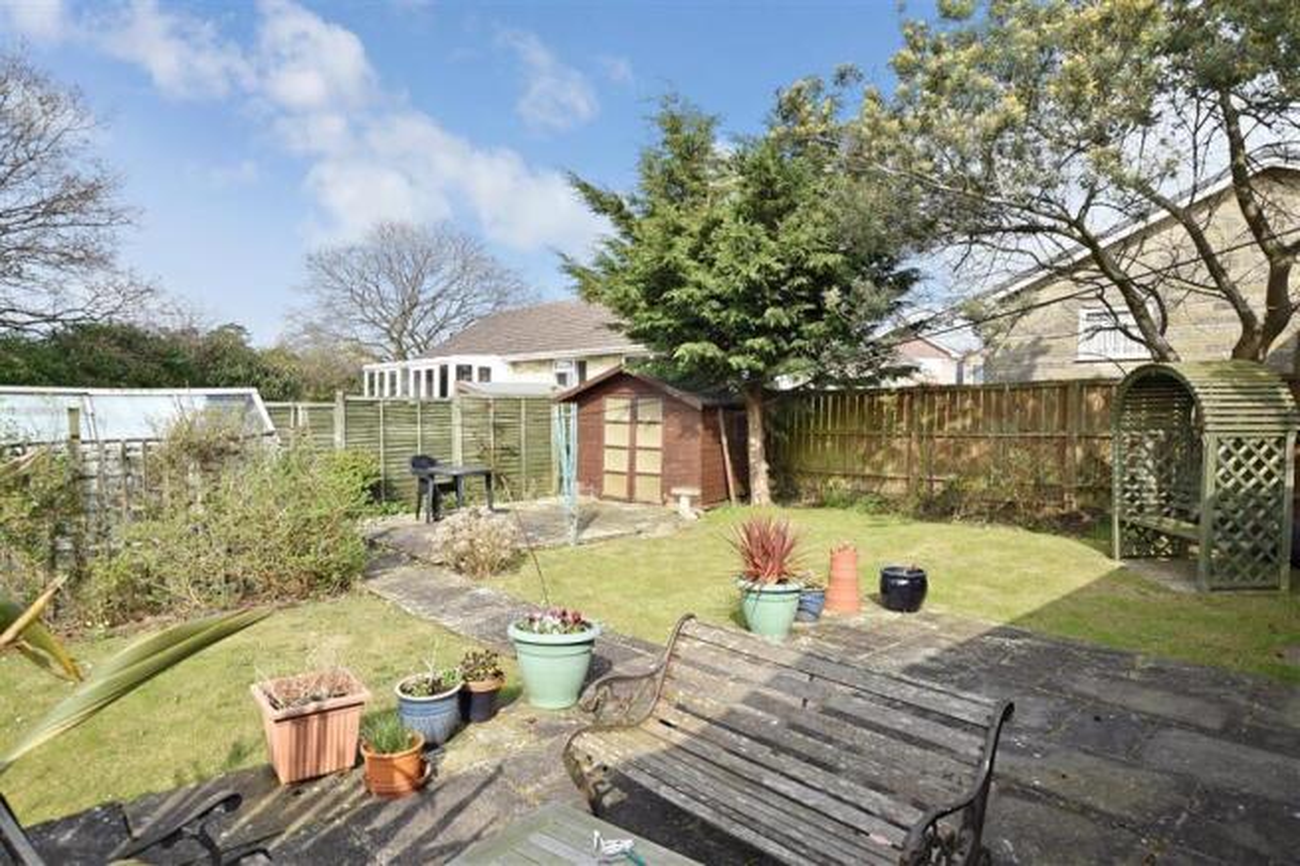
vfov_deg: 63.2
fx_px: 704
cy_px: 433
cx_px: 650
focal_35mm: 20
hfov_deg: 85.4
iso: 200
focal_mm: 13
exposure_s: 1/500
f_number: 8
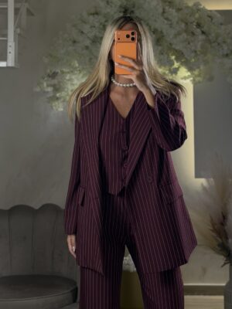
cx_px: 116
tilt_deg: -7.0
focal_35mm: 48
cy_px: 154
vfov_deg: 39.7
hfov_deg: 30.3
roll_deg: +0.6
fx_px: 429
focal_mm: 6.76
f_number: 1.78
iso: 64
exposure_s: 1/50
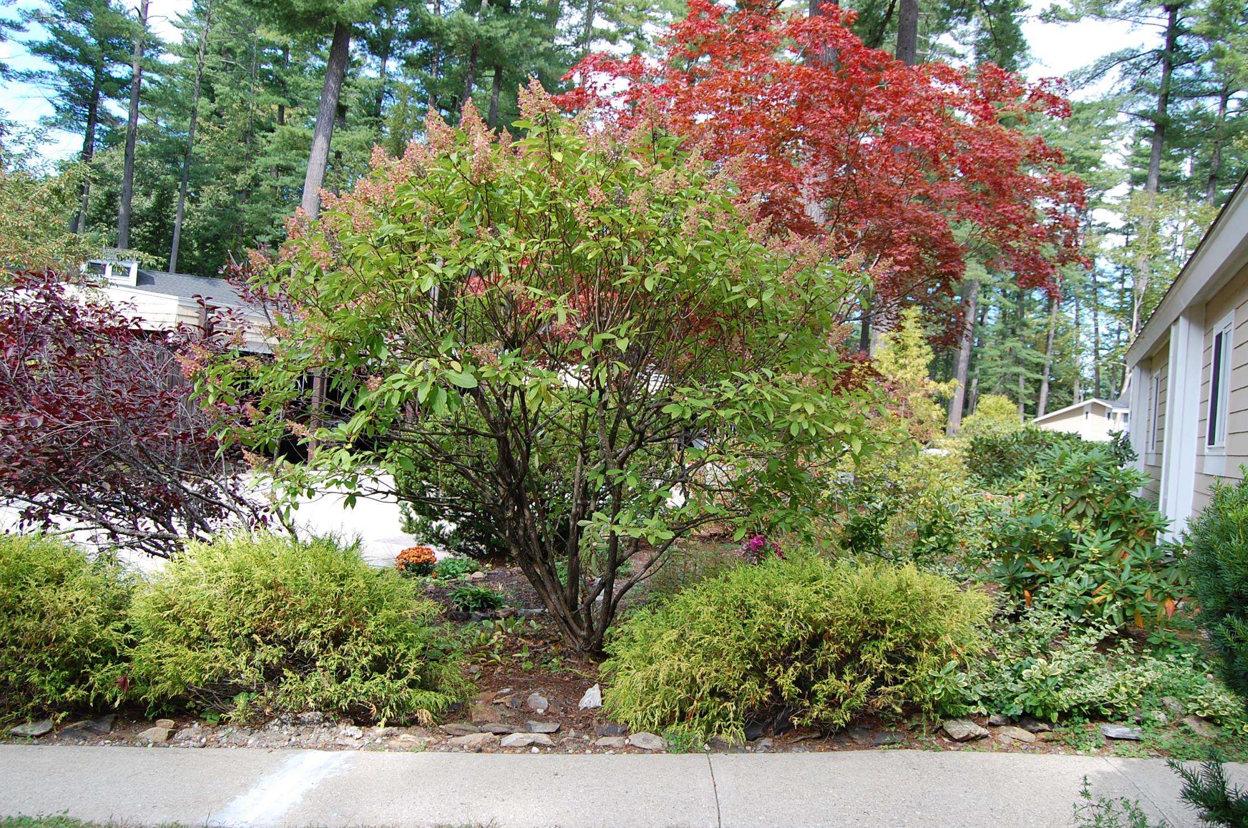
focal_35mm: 27
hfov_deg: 67.5
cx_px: 624
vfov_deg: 47.8
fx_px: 934
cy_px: 414
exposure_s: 1/160
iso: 200
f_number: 6.3
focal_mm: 18
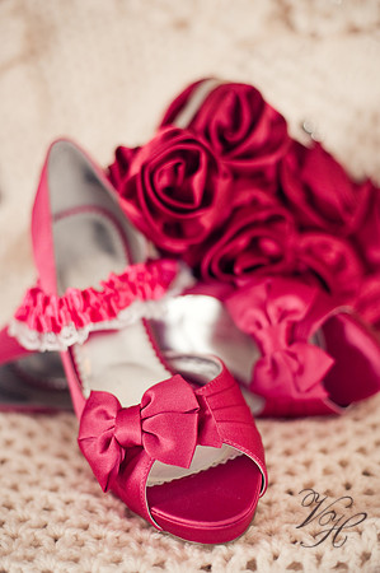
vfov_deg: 39.6
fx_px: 793
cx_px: 190
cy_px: 286
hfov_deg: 26.9
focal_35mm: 50
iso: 800
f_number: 1.8
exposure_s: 1/200
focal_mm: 50
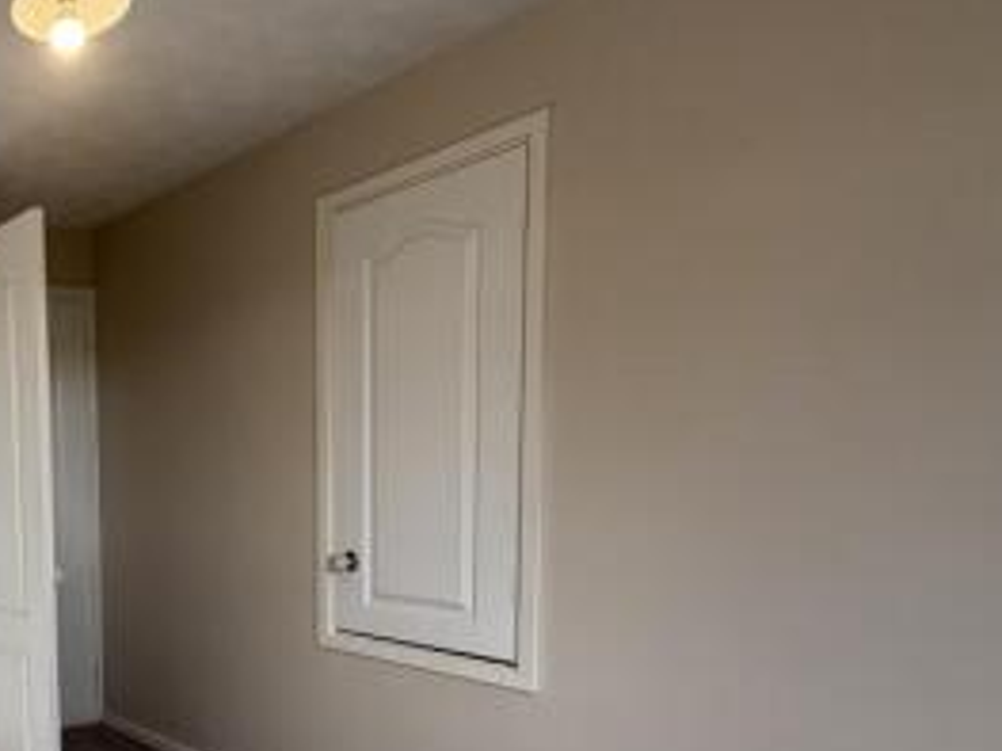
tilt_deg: -6.6
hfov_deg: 46.7
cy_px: 574
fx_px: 897
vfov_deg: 43.8
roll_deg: +3.1
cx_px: -40
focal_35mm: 31
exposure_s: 1/99
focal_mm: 2.22
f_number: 2.2
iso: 50
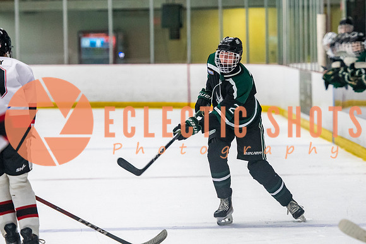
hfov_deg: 8.5
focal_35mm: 243
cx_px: 210
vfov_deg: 5.7
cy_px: 122
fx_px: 2467
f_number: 3.2
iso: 3200
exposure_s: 1/640
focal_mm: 145
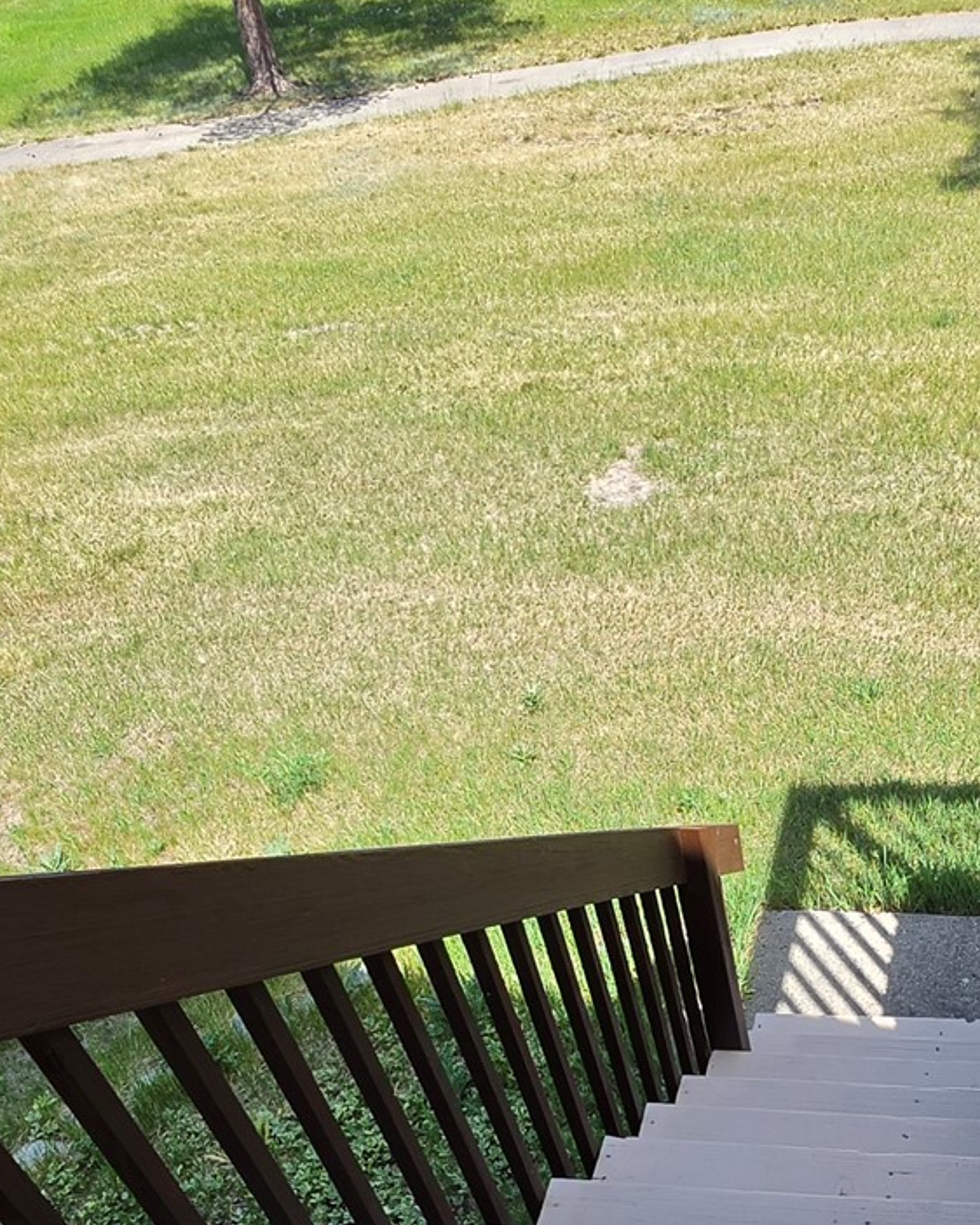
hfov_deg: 38.9
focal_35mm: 37
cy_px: 974
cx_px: 759
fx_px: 1341
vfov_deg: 46.6
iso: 32
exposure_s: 1/633
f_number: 1.9
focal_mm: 2.2
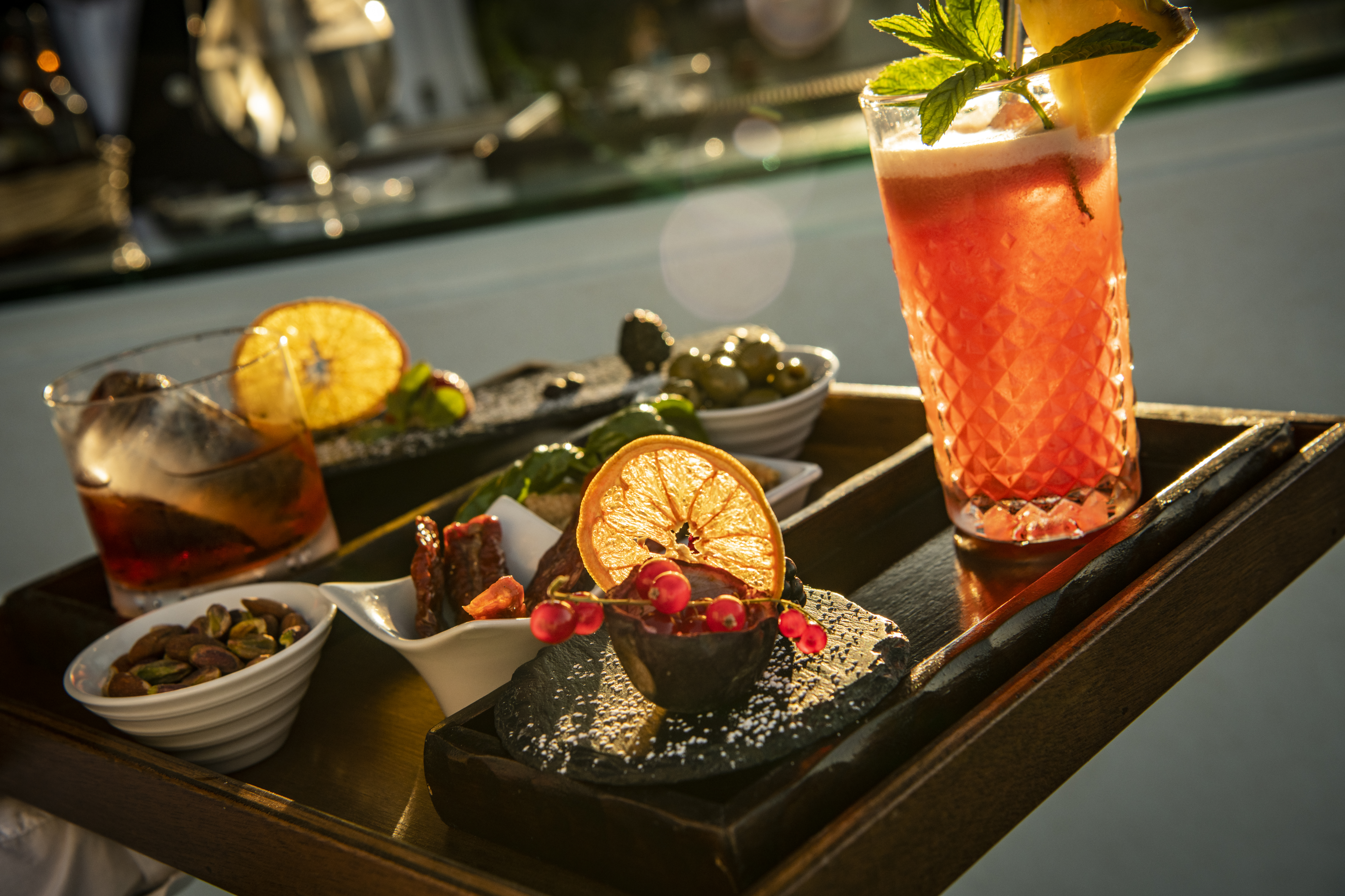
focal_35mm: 50
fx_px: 1868
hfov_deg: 39.6
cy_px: 448
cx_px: 672
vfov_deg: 27.0
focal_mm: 50
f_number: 6.3
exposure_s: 1/640
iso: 200
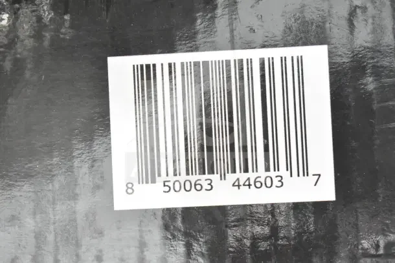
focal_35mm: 82
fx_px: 905
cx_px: 198
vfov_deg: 16.6
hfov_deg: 24.6
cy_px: 132
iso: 11400
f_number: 5.6
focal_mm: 55
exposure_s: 1/100
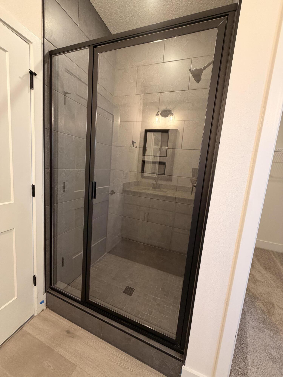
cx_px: 142
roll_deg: -5.4
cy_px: 188
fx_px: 153
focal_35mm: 14
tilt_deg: -8.3
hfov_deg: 85.7
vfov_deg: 102.1
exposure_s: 1/60
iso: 200
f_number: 2.2
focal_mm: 2.22
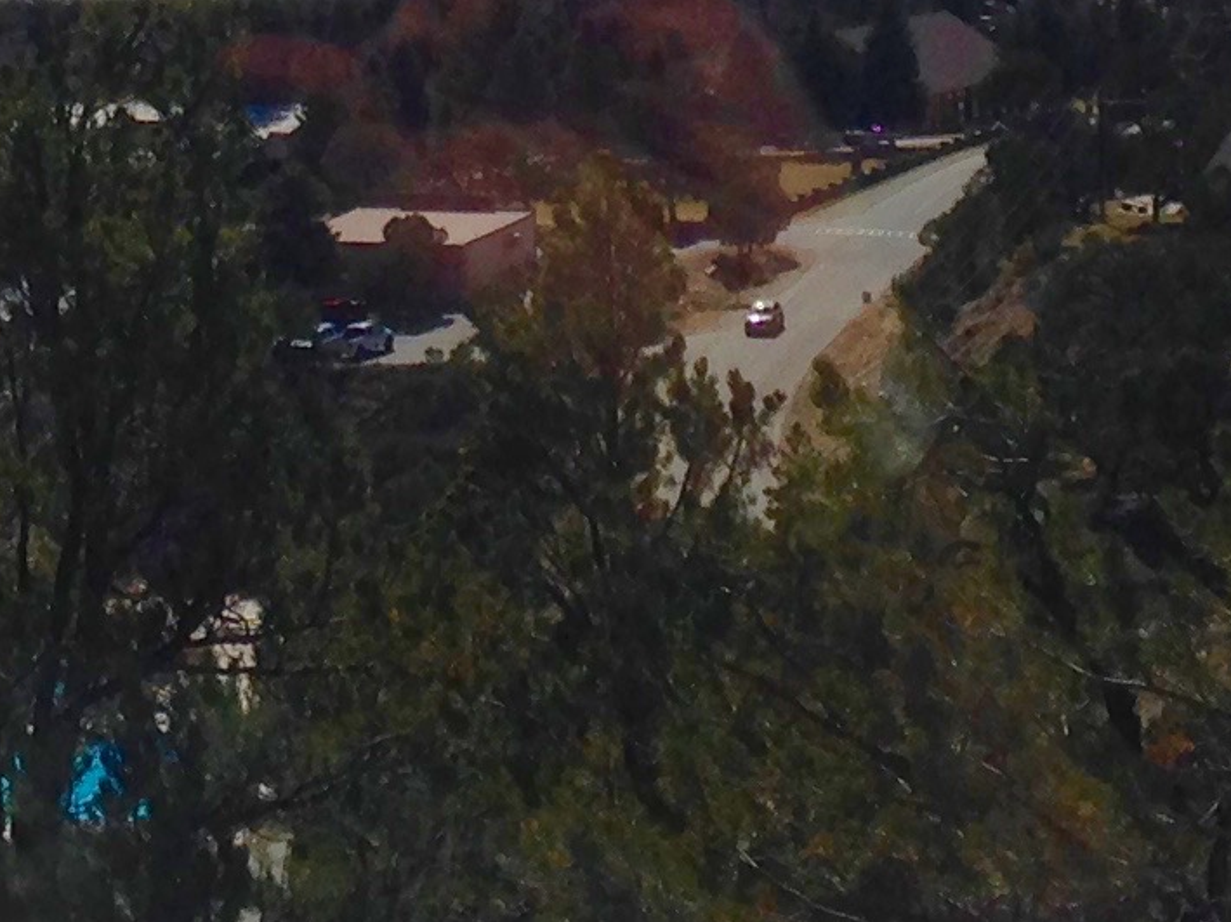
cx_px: 250
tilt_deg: +6.4
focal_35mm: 152
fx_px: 5403
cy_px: -861
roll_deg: +1.4
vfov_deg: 9.2
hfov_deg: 12.9
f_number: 2.4
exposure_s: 1/4926
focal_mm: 4.12
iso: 50
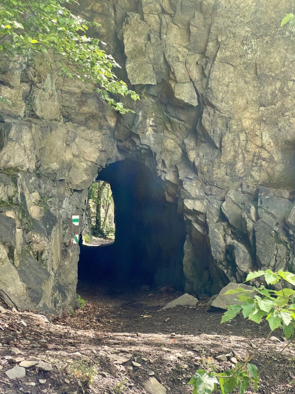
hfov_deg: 19.1
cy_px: 197
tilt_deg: -1.7
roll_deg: +4.7
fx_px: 875
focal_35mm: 77
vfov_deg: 25.3
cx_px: 148
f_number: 2.8
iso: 64
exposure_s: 1/99
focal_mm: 9
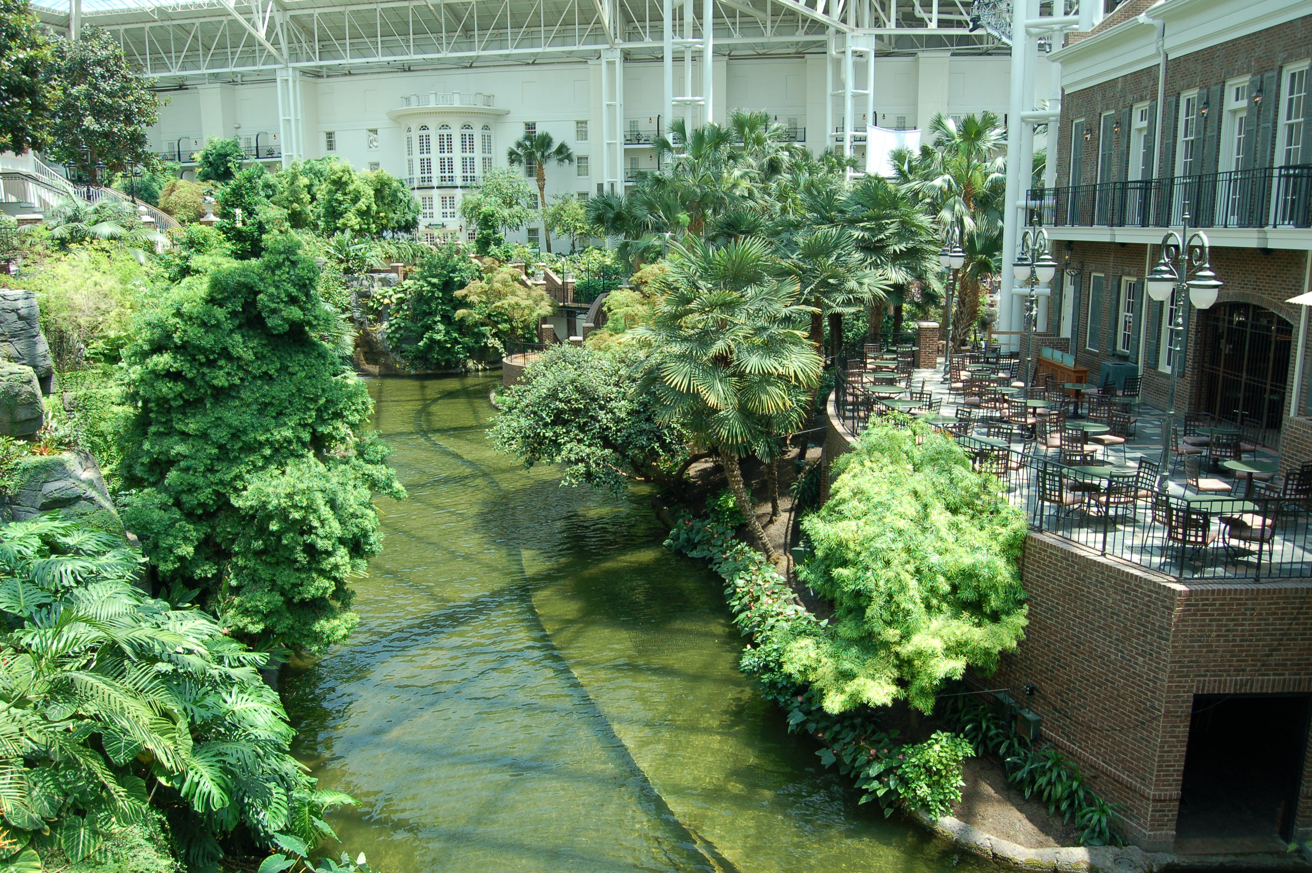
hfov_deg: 67.4
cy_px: 436
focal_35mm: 27
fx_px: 983
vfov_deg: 47.8
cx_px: 656
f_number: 5.6
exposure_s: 1/125
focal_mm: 18
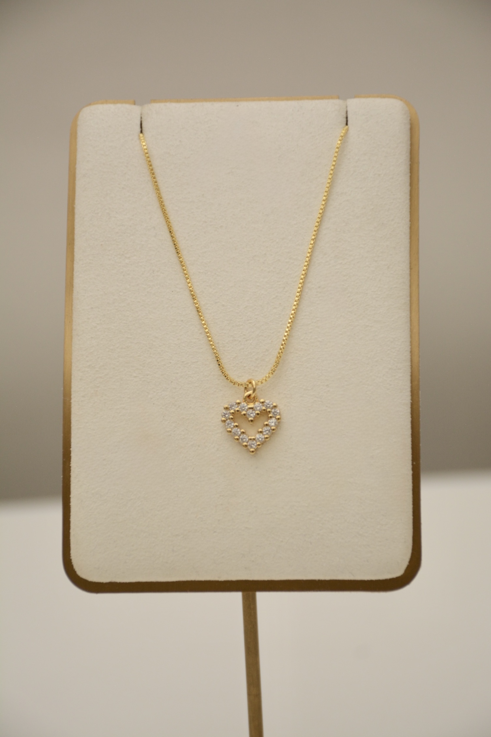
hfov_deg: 9.1
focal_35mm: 150
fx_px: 3069
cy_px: 368
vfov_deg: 13.7
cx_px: 246
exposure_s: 1/640
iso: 500
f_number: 6.3
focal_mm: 100
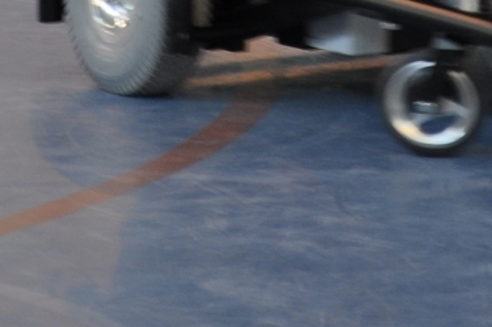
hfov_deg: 3.9
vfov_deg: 2.6
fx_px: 7220
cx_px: 176
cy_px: -351
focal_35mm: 529
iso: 450
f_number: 5.3
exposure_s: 1/60
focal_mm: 80
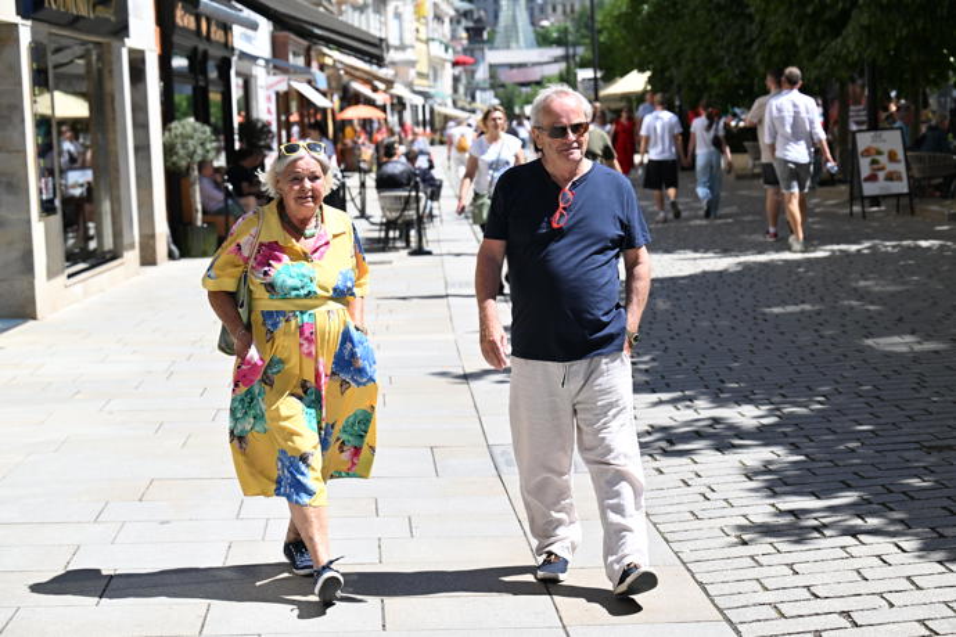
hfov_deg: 28.8
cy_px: 318
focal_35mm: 70
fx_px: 1859
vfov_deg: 19.5
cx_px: 478
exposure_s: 1/1250
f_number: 4.5
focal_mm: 70
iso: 250
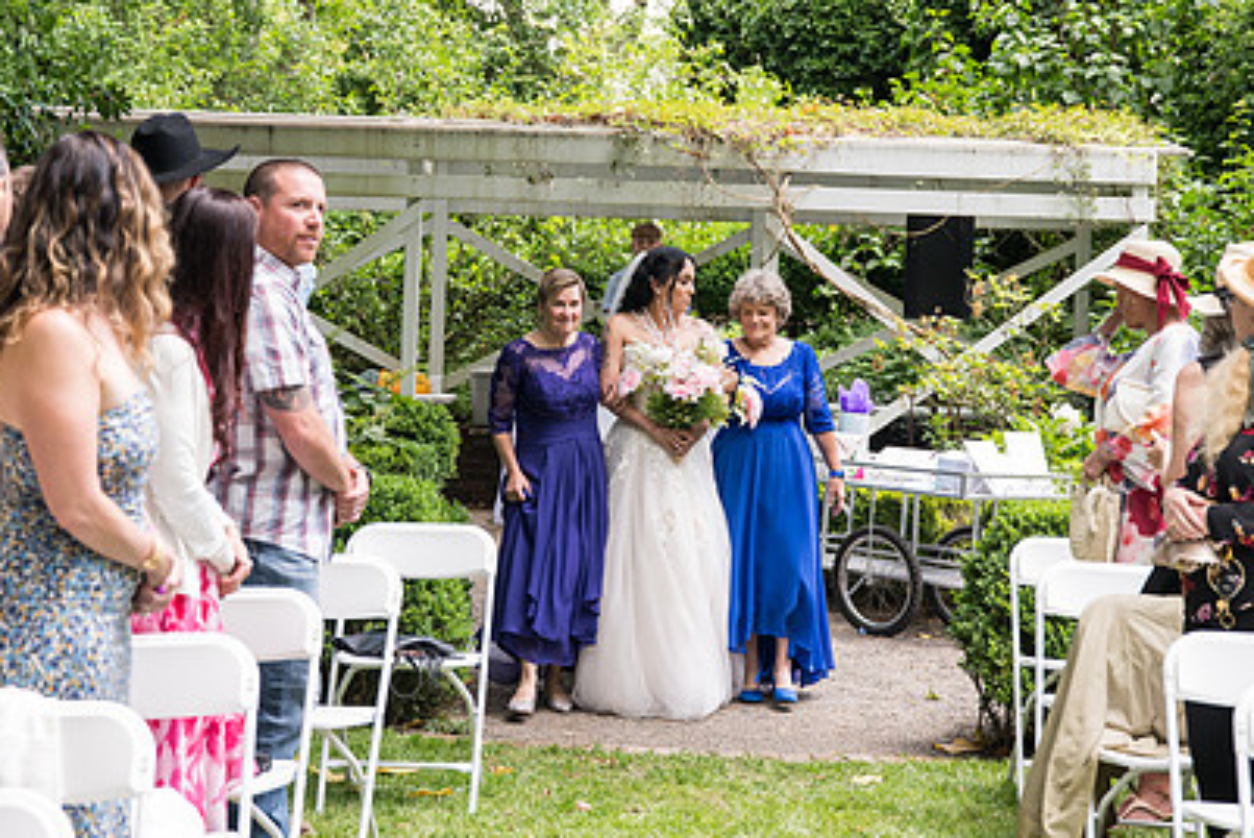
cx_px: 663
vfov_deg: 16.9
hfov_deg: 25.0
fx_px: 2823
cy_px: 299
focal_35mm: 81
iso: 640
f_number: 3.5
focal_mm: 56
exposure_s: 1/400
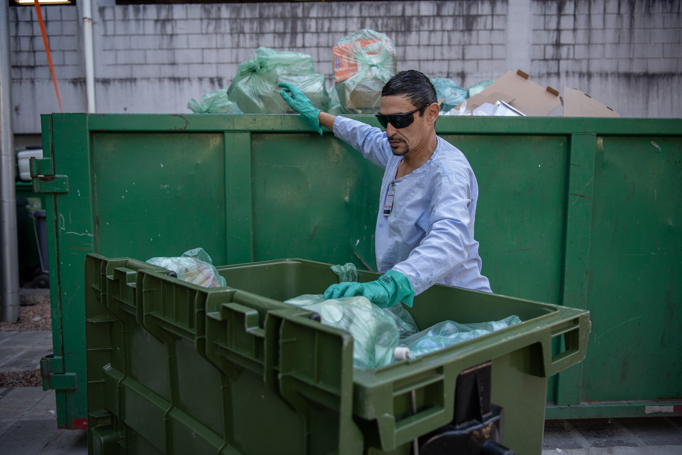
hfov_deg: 58.7
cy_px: 228
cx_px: 341
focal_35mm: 32
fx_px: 606
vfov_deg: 41.1
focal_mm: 32
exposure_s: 1/200
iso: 320
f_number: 3.2
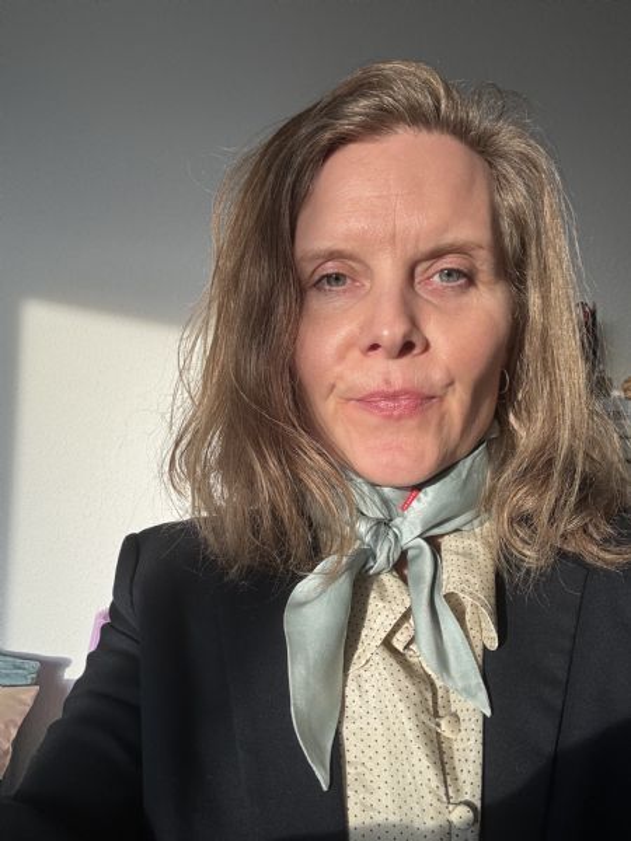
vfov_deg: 60.0
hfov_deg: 46.8
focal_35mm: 30
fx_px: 729
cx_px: 316
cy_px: 420
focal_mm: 2.69
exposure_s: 1/121
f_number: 1.9
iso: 32
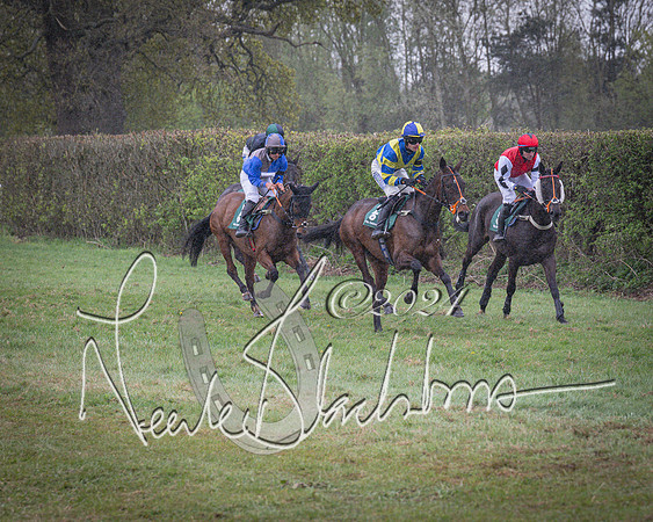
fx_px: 4646
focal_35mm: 240
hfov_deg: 8.0
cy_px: 224
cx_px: 451
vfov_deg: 6.4
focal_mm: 115
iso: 1600
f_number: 4
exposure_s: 1/1000
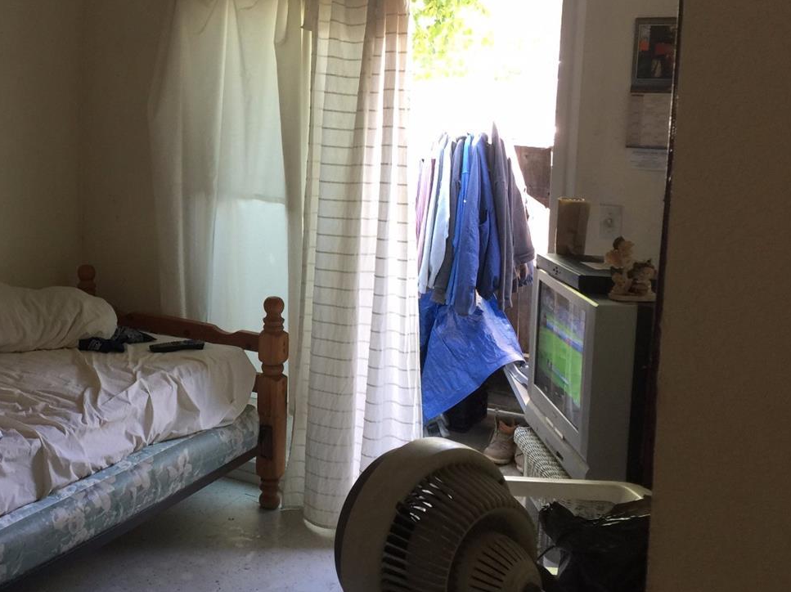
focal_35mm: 45
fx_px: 1028
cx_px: 204
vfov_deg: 31.9
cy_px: 196
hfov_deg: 41.0
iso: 32
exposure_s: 1/15
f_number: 2.2
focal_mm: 4.15
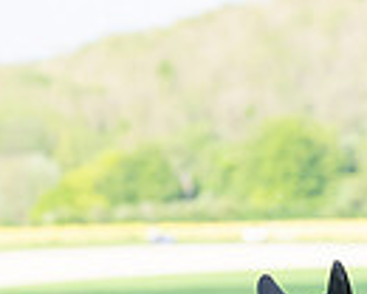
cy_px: 500
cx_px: 470
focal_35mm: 595
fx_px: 6463
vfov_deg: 2.6
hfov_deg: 3.2
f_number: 4
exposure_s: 1/1250
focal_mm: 102
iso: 400
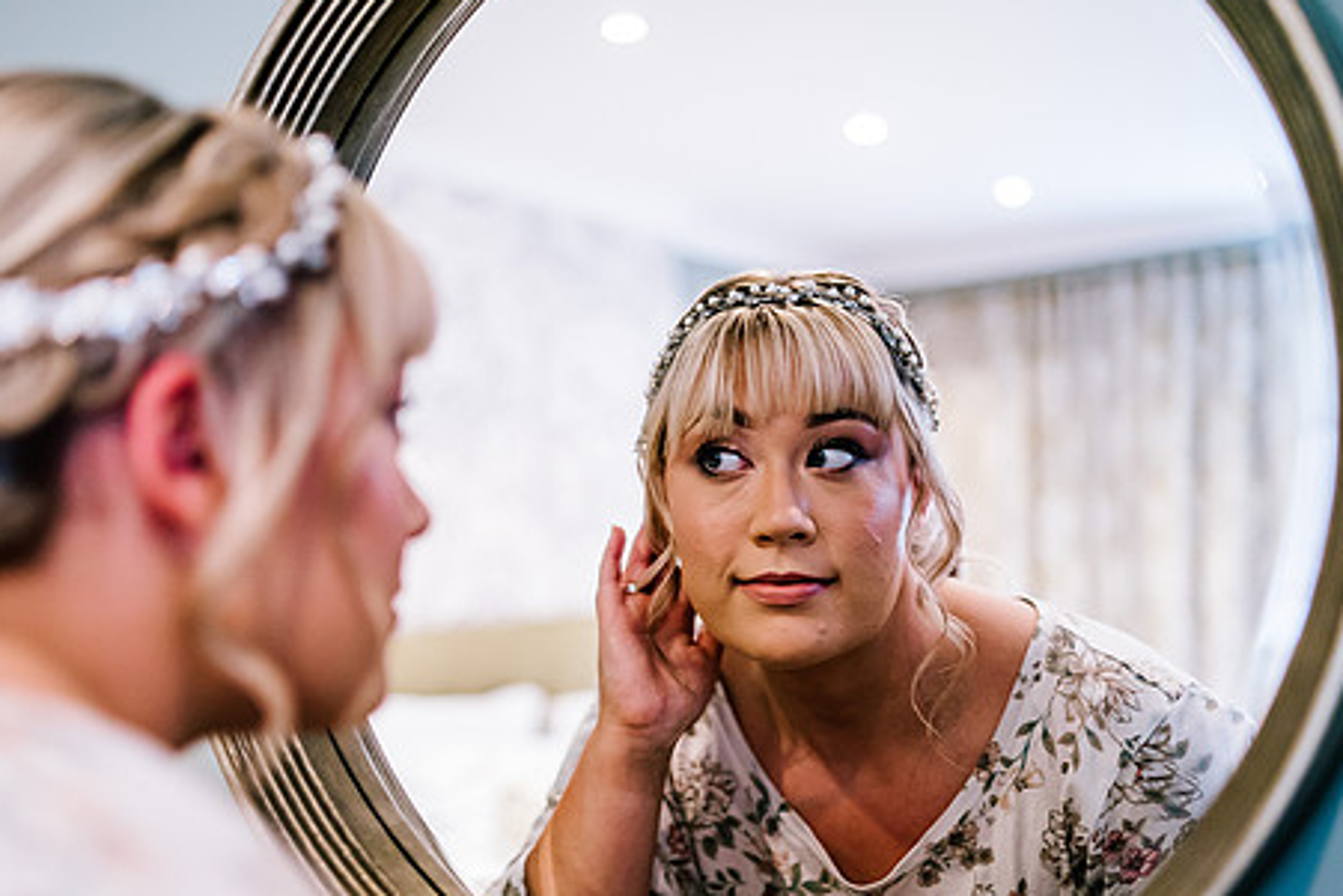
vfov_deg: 29.9
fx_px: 1679
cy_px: 511
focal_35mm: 45
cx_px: 584
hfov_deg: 43.5
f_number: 1.4
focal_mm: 35
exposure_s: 1/250
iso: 1600
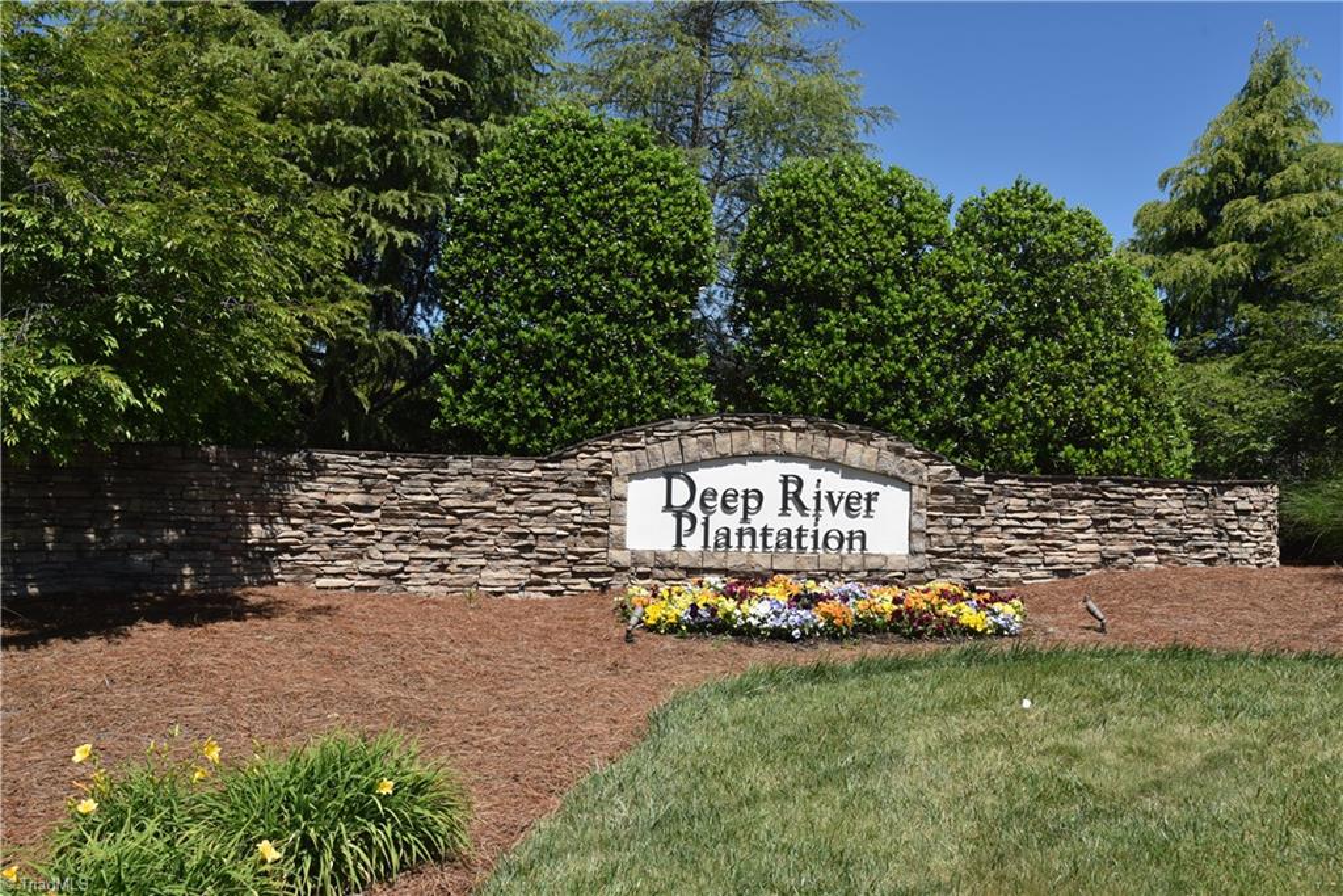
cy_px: 448
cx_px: 672
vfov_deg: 42.3
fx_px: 1157
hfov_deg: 60.3
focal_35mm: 31
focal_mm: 31
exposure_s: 1/400
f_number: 10
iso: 200
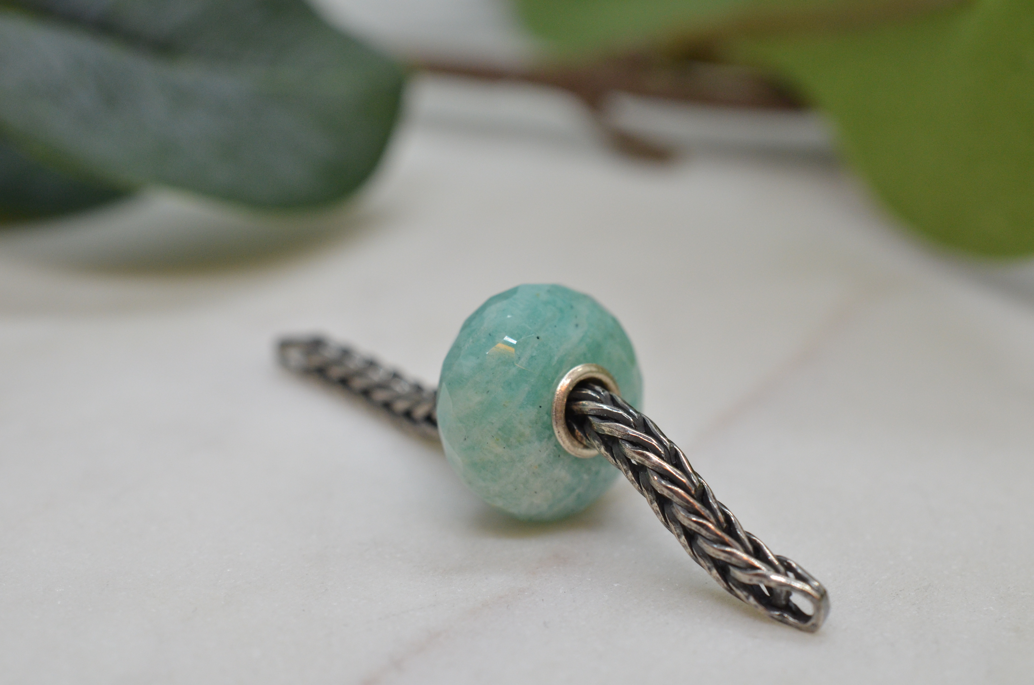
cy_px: 342
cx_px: 517
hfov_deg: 33.5
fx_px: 1720
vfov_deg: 22.5
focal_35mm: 60
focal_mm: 40
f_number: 9
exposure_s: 1/250
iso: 1000
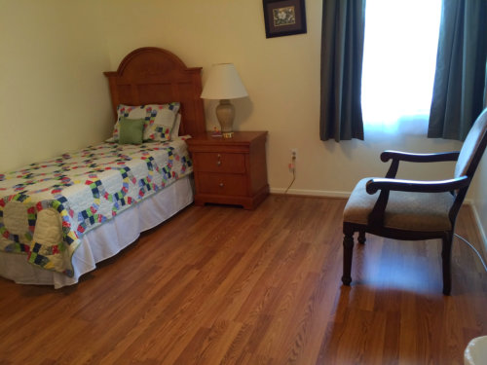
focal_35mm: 30
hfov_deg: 60.0
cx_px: 244
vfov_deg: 46.8
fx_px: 422
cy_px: 182
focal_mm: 4.12
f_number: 2.2
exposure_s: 1/30
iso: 80
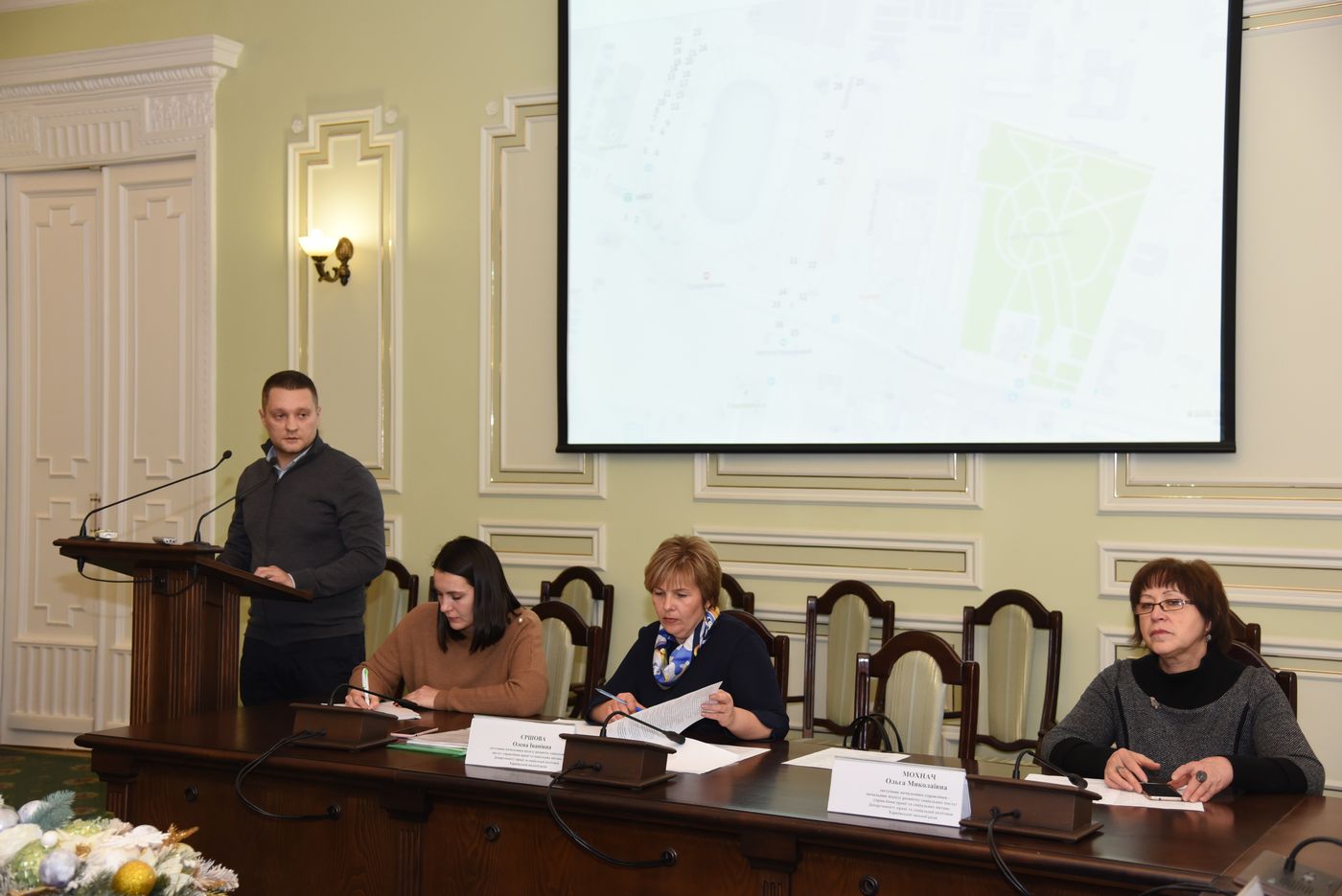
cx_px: 671
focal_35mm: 46
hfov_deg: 42.7
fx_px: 1716
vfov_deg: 29.3
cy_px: 448
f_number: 4
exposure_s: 1/200
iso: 1250
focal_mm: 46
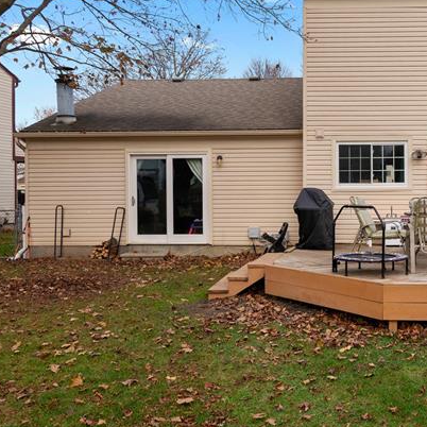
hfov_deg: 25.9
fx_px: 907
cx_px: 358
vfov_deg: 26.4
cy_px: 148
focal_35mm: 65
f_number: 9
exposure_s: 1/640
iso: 640
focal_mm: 30
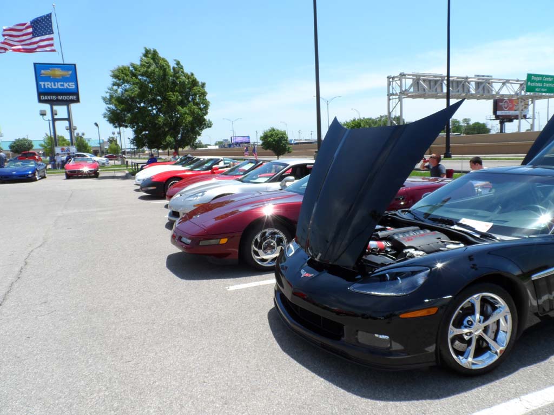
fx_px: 384
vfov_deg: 56.8
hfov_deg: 71.6
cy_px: 208
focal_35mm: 24
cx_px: 277
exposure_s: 1/500
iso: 80
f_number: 4.5
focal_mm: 4
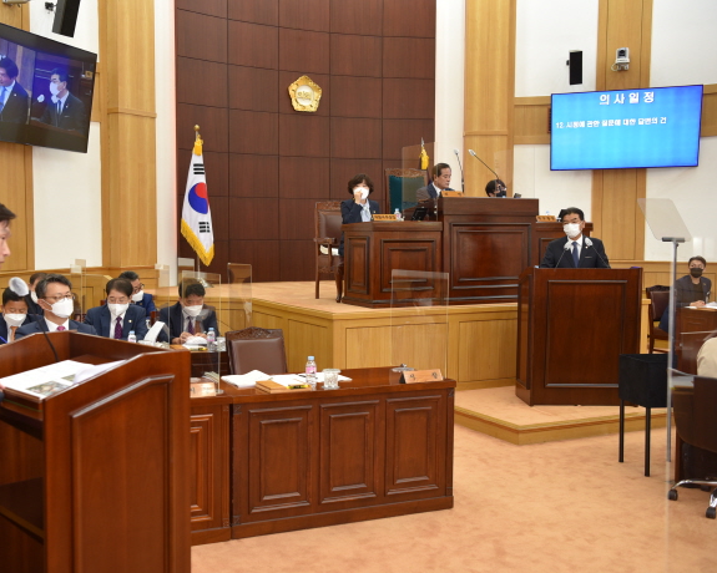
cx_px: 287
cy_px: 289
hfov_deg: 45.5
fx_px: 849
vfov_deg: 37.3
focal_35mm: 40
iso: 800
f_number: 3.5
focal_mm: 35
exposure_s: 1/60
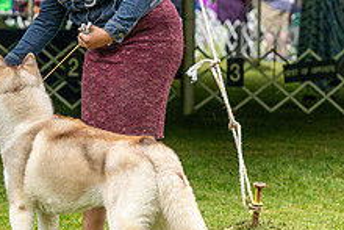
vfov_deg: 5.2
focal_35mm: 266
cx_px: -69
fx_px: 2543
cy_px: 40
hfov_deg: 7.7
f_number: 4
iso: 640
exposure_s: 1/800
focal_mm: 101
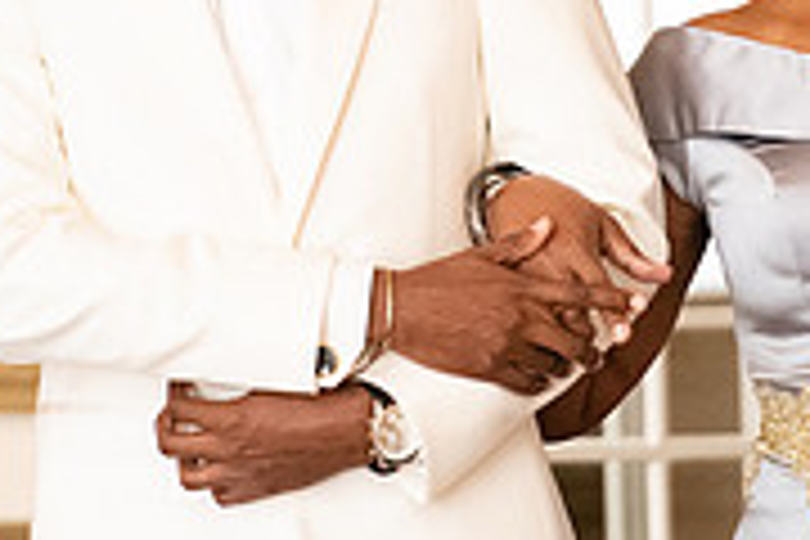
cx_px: 364
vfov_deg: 1.8
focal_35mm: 764
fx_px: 17189
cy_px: -9
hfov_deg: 2.7
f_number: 2.8
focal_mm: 200
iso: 3200
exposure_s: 1/400
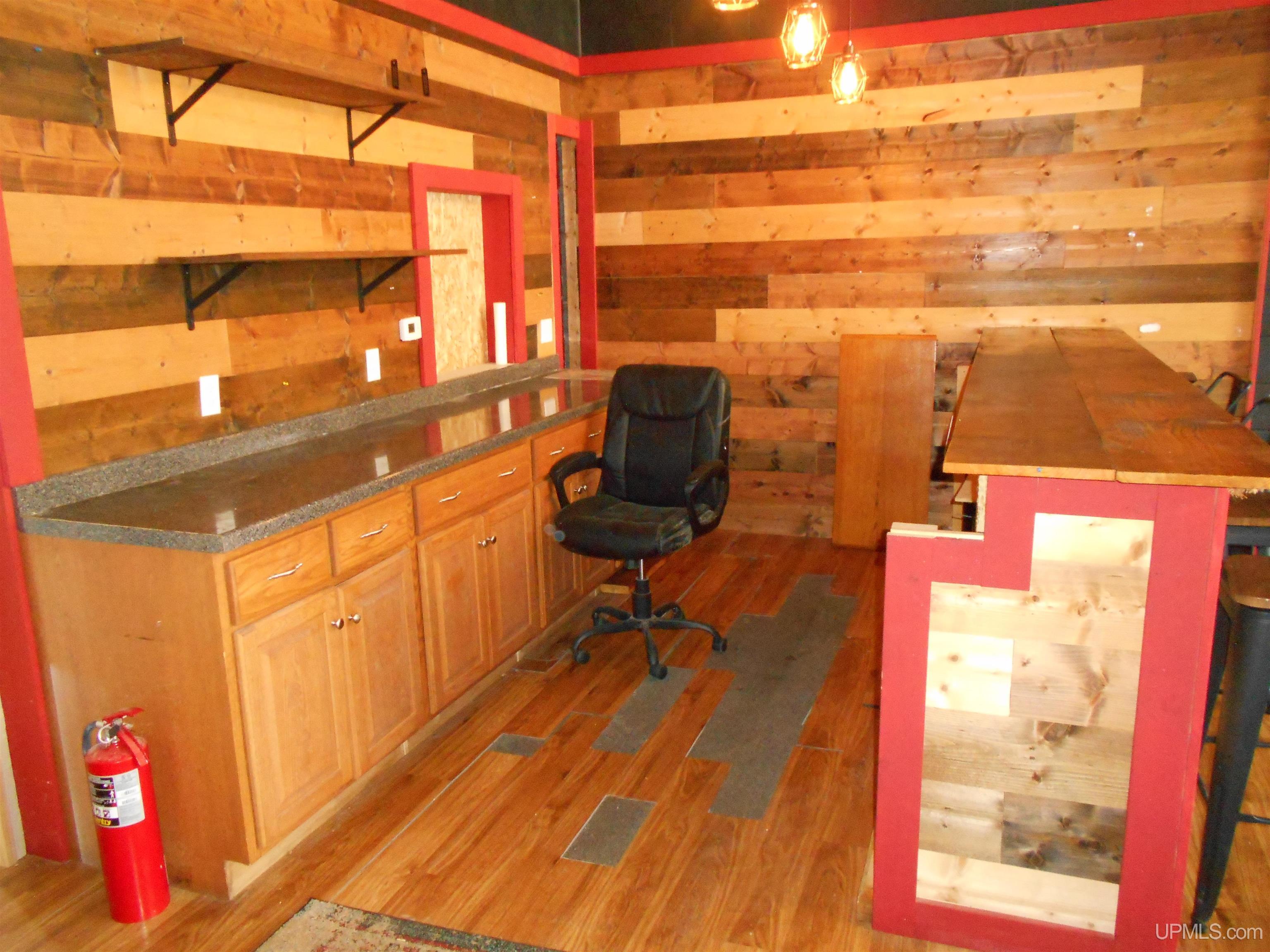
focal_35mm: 26
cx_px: 635
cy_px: 476
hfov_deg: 67.3
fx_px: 954
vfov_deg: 53.1
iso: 1100
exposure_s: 1/25
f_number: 3.2
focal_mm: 4.6
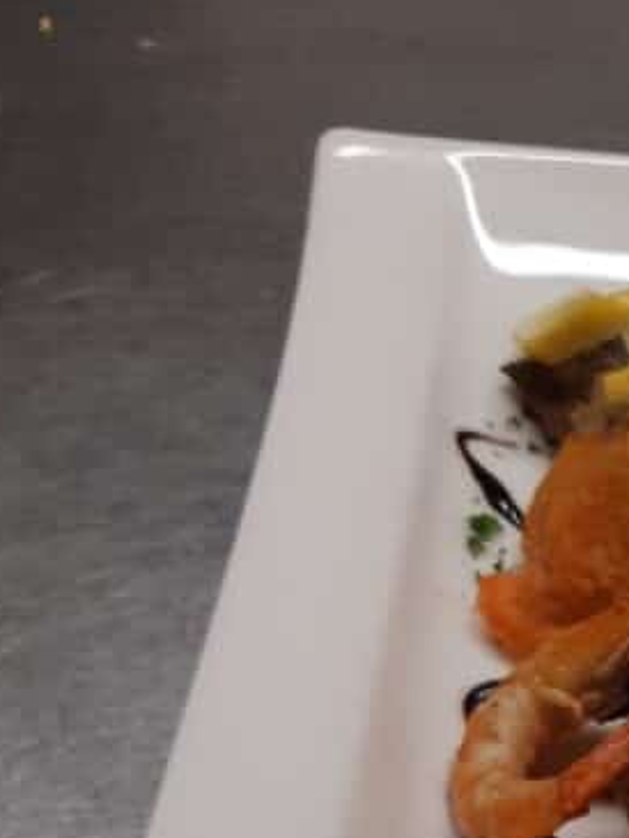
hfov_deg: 18.8
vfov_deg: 24.1
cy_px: 1019
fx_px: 1768
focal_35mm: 73
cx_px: 810
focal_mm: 3.93
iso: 50
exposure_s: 1/50
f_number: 1.7
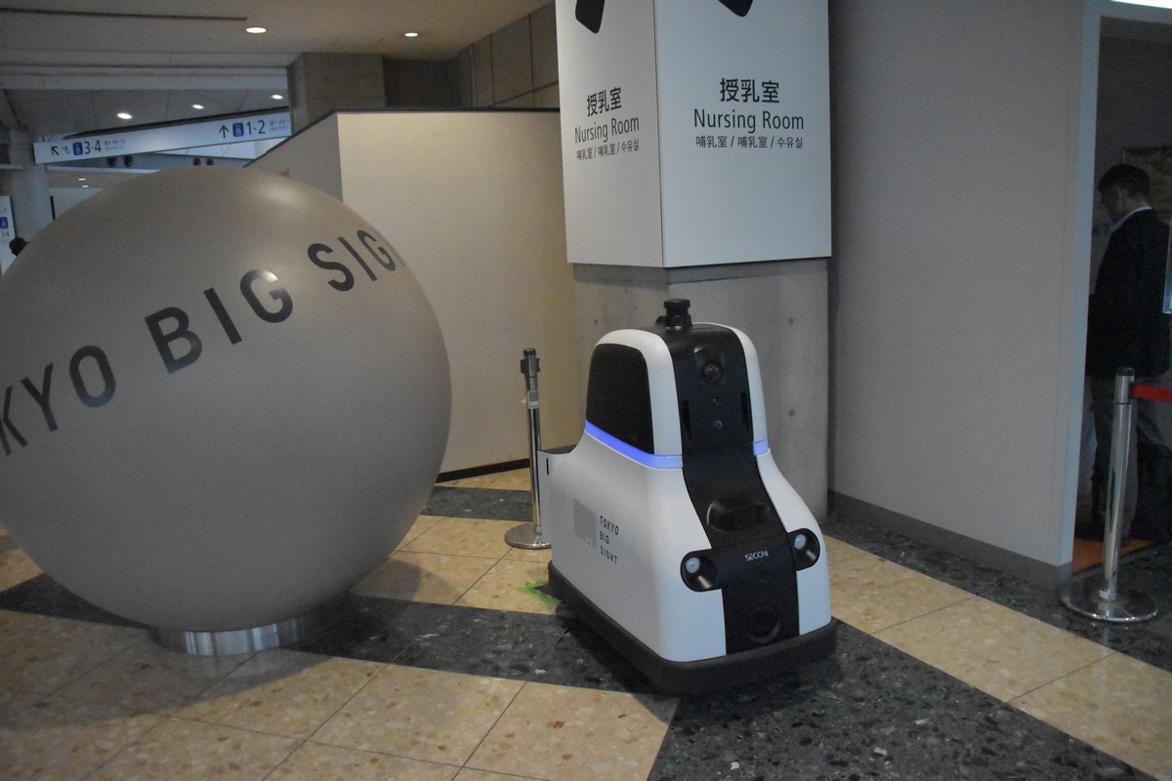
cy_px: 390
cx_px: 586
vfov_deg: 47.9
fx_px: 879
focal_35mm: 27
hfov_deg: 67.4
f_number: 3.5
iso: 12800
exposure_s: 1/2000
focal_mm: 18
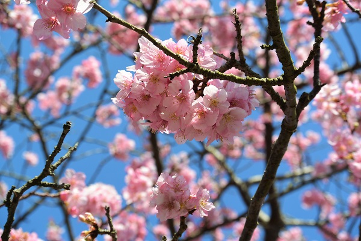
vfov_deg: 16.9
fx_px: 813
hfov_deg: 25.0
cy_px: 120
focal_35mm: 81
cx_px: 180
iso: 100
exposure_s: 1/640
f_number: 4.5
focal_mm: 30
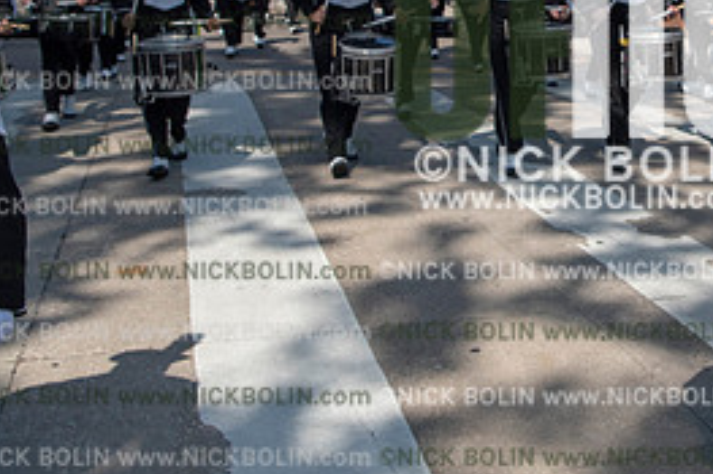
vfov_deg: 25.0
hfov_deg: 36.1
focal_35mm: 53
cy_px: 83
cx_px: 586
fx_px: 1049
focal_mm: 24
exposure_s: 1/4000
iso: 400
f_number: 5
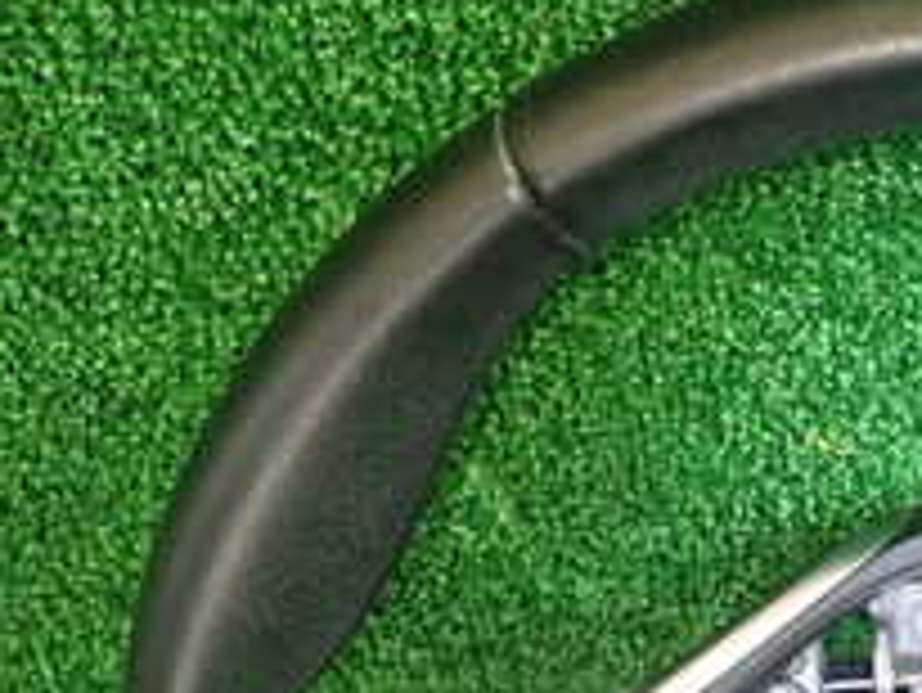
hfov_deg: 24.8
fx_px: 1945
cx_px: 1021
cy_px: 783
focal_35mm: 73
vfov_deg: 19.3
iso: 640
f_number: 2
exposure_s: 1/30
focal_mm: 4.5
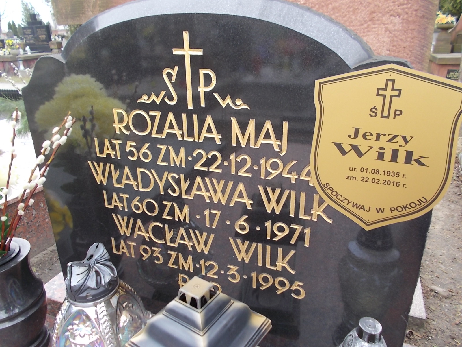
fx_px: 347
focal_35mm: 26
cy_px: 174
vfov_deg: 53.1
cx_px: 231
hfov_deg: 67.3
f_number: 3.2
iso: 80
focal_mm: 4.6
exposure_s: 1/80
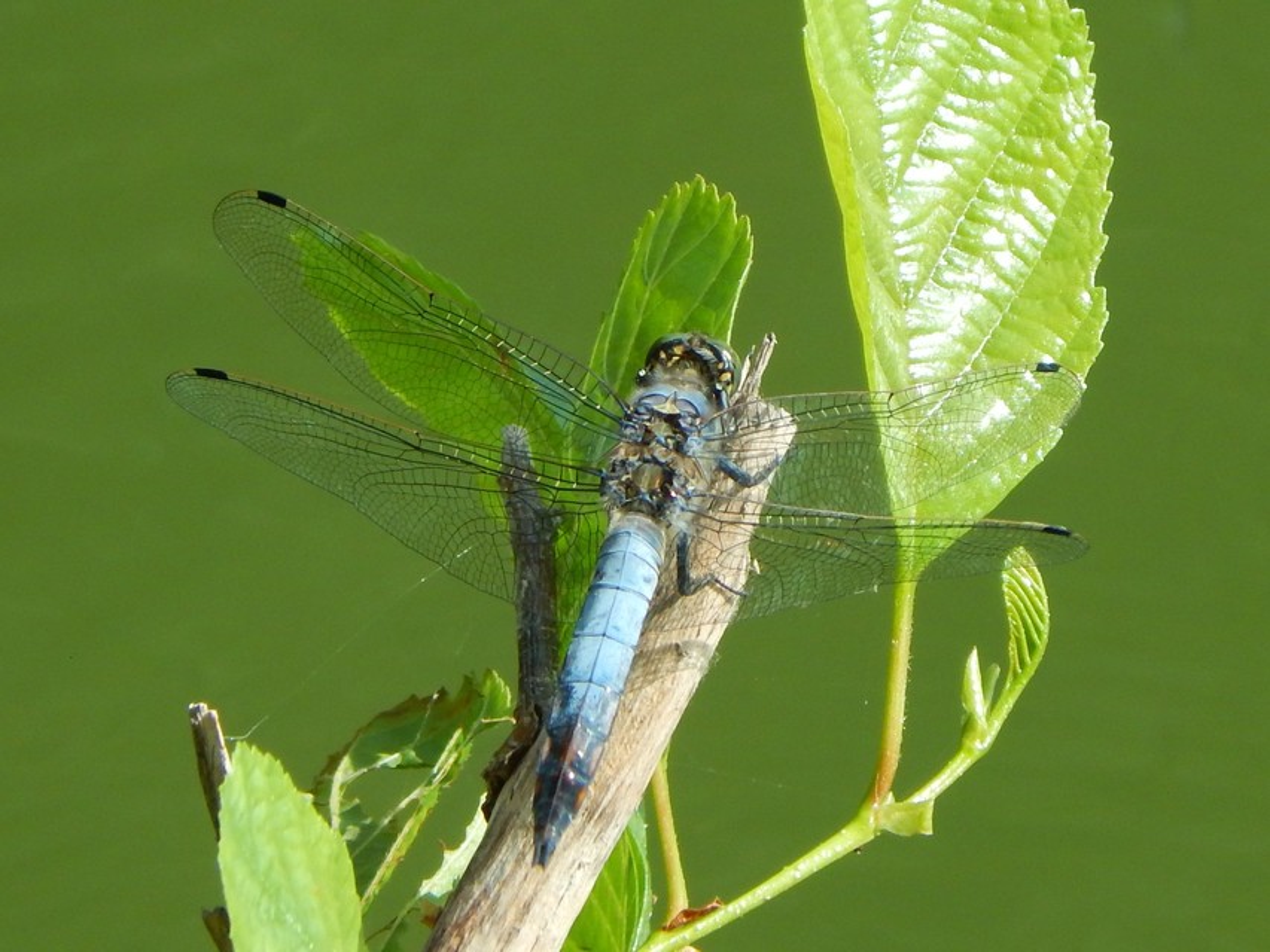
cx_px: 635
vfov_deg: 2.7
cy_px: 476
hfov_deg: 3.6
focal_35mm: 545
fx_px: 19998
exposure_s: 1/250
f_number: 5.8
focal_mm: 97.9
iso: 125
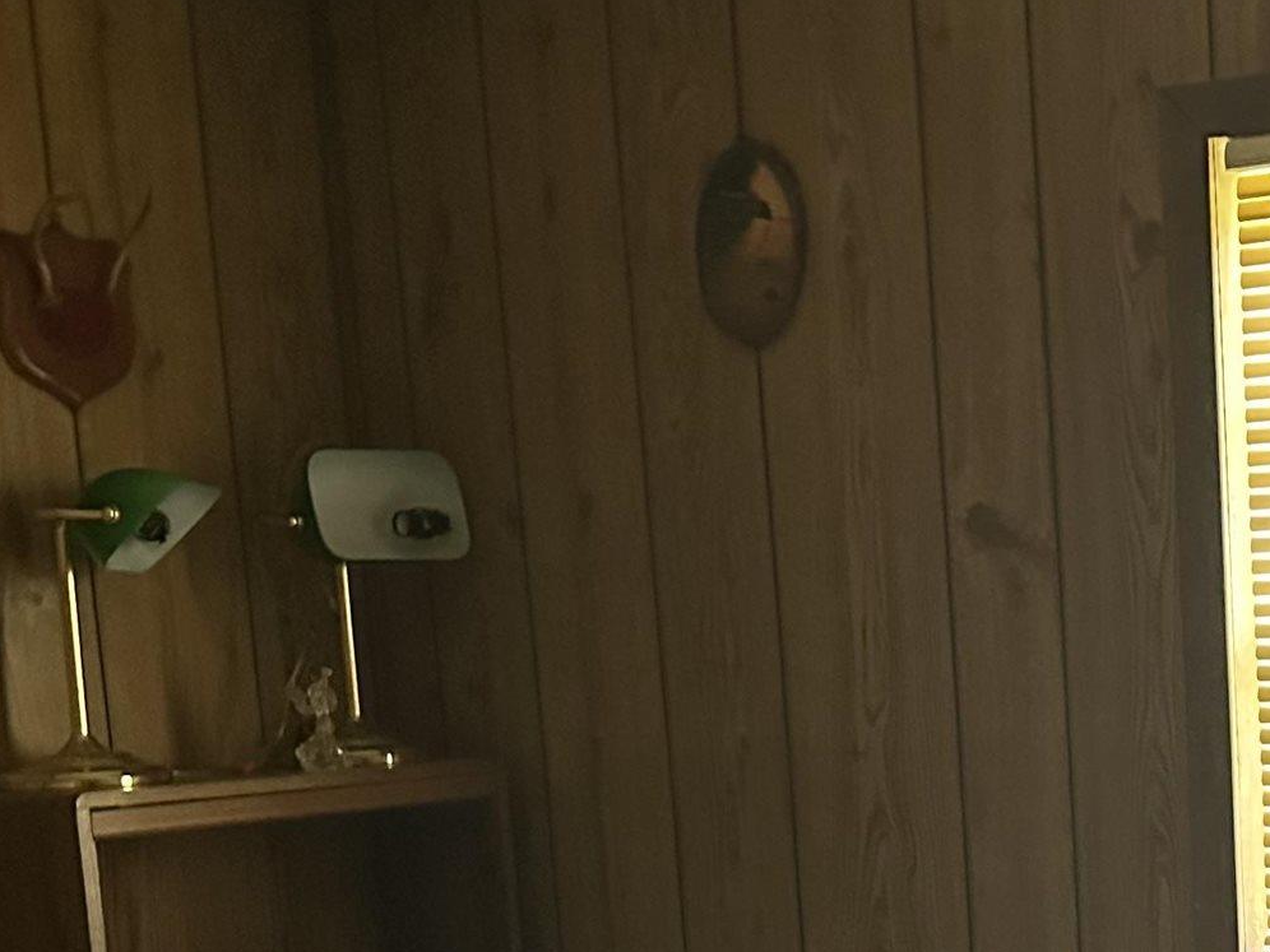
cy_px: 1028
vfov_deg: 19.1
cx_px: 1222
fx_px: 2715
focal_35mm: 74
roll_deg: +2.2
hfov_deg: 25.2
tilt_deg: -7.7
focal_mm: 6.86
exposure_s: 1/50
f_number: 1.78
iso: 1000
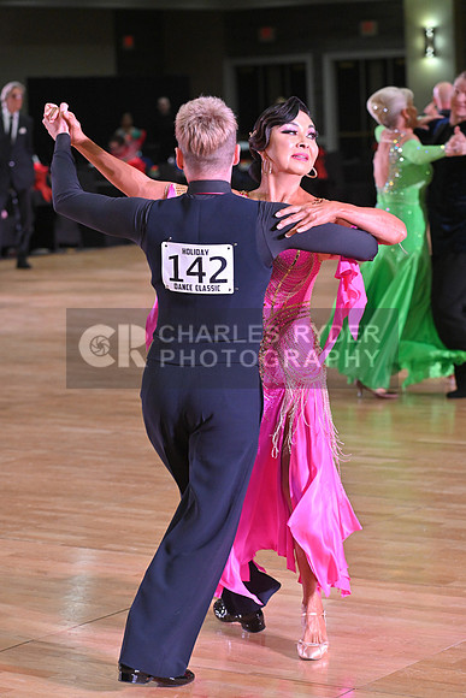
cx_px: 233
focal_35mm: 105
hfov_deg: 13.0
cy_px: 349
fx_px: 2037
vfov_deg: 19.5
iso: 3200
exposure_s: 1/320
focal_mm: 105
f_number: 5
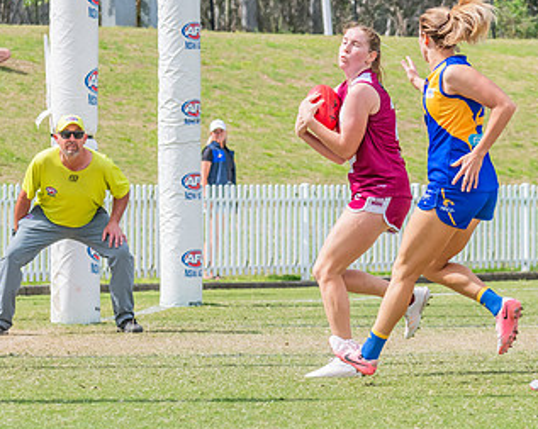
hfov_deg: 5.4
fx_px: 5743
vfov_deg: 4.3
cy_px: 158
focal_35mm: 361
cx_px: 299
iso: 800
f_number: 10
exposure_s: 1/1250
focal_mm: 170
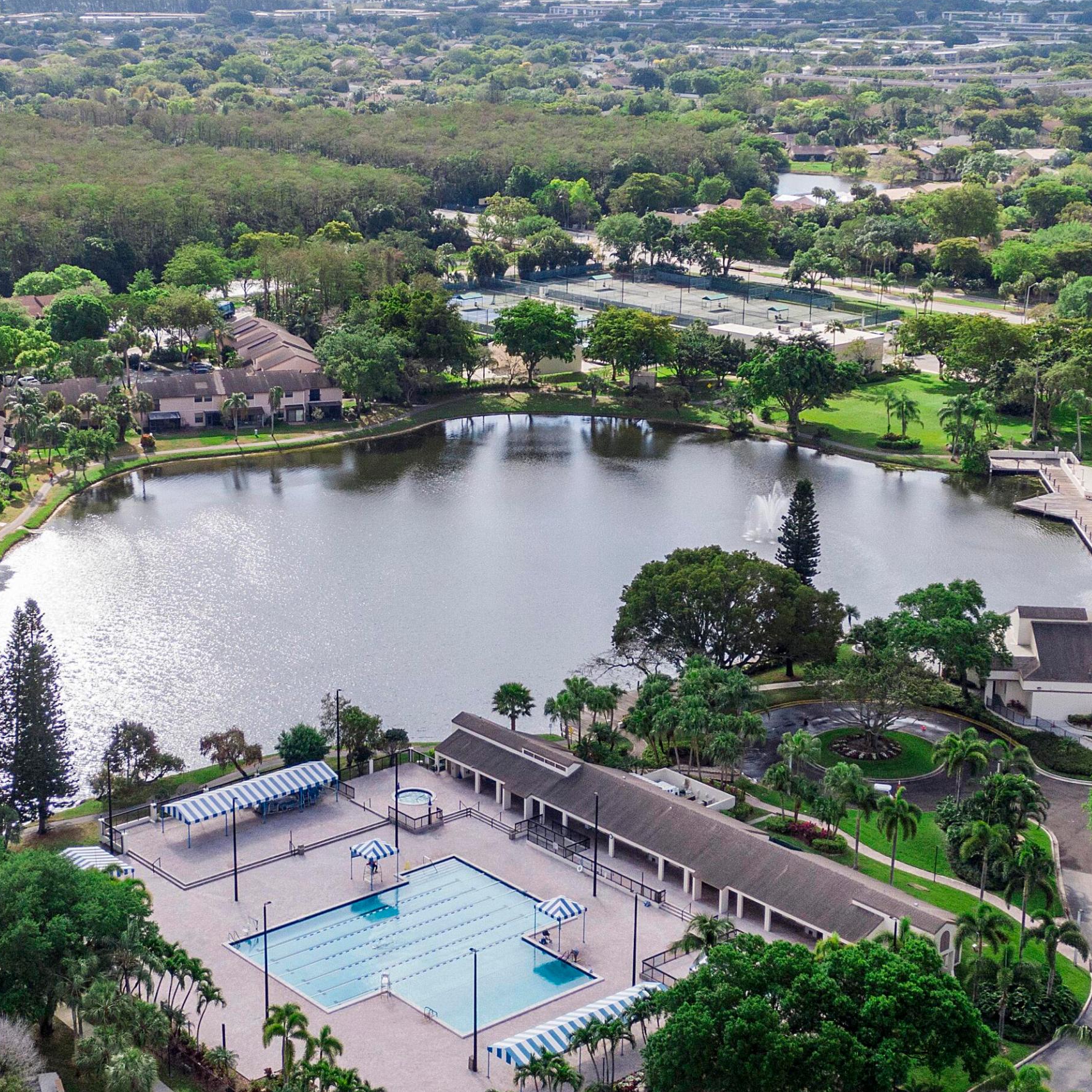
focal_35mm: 60
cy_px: 511
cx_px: 408
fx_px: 2141
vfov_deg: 28.6
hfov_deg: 28.5
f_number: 3.5
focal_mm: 7.23
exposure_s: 1/640
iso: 100
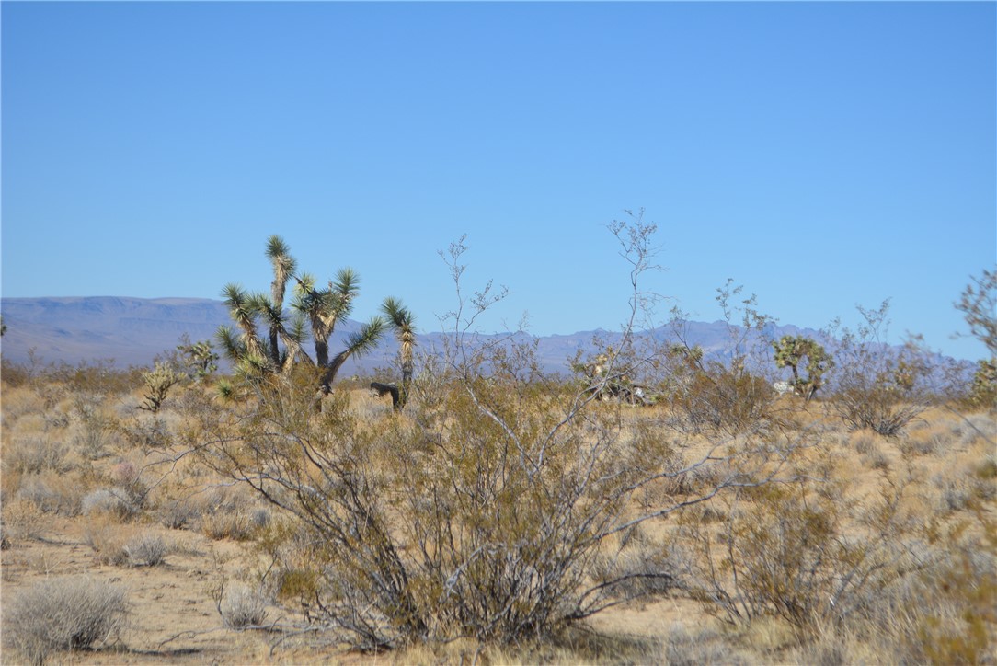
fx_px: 2286
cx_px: 498
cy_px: 333
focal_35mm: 82
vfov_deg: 16.6
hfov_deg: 24.6
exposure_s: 1/2000
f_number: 7.1
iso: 400
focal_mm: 55
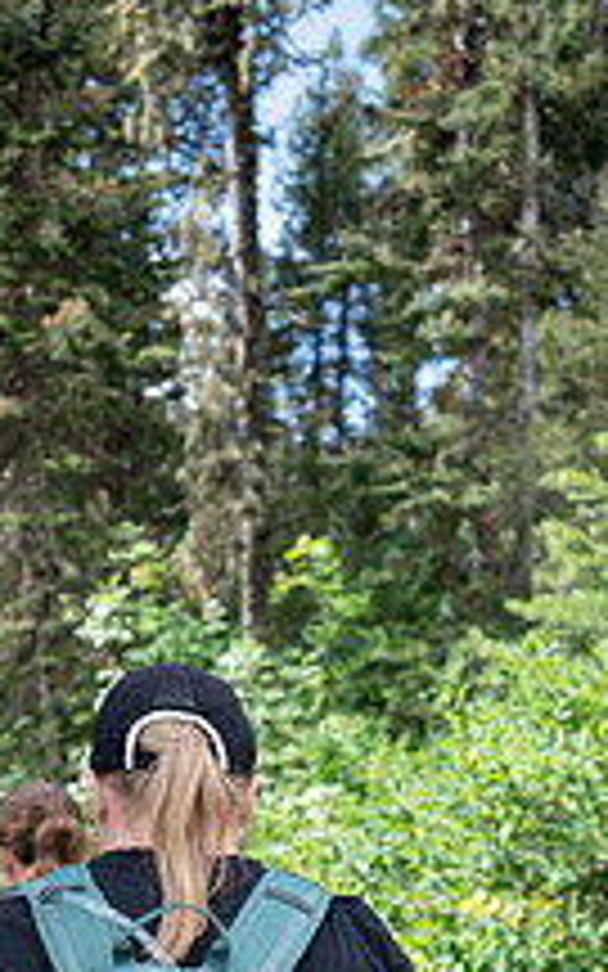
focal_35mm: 51
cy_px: 864
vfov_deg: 37.2
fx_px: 1352
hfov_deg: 24.8
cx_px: 90
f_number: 3.2
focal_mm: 24
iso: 220
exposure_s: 1/1000
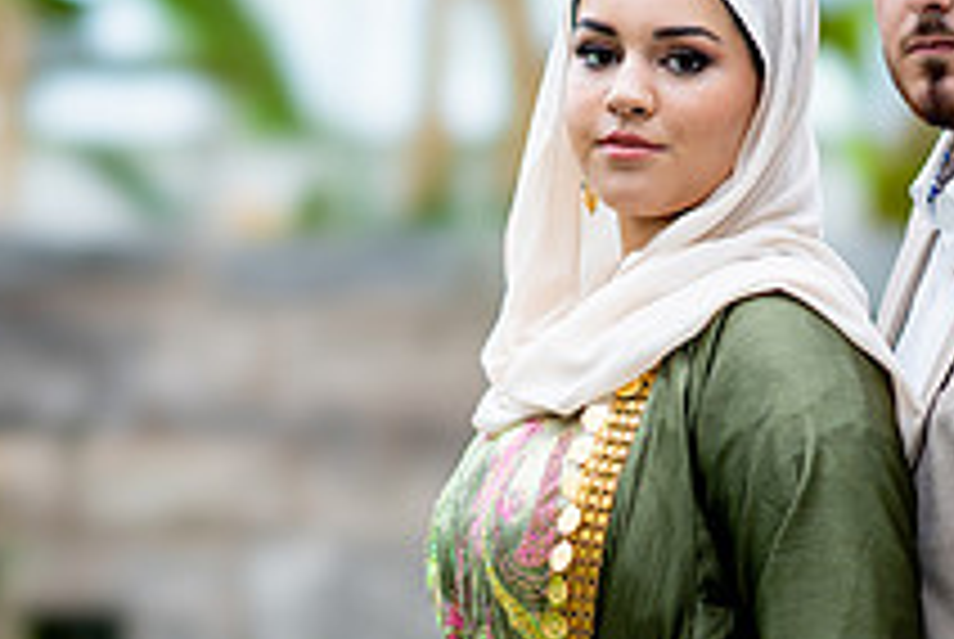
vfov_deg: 5.9
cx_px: 374
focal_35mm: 232
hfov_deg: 8.9
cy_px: 353
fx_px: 6156
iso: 100
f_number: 1.4
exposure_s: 1/400
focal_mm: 85
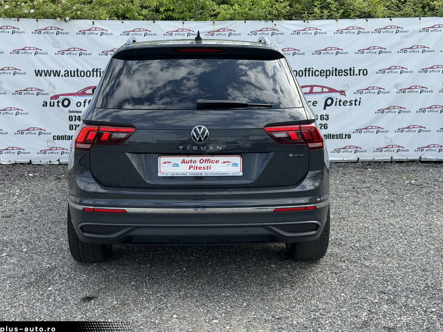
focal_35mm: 51
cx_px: 212
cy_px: 161
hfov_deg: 37.5
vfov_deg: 28.6
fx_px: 653
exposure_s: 1/1353
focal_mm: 6.76
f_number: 1.78
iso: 64
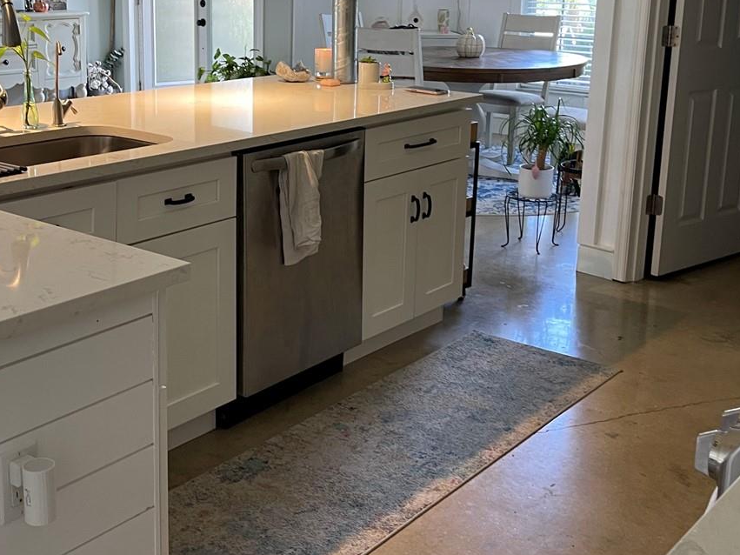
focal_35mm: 47
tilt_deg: -13.0
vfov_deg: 30.7
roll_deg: -1.1
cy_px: 194
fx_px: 1005
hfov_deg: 40.2
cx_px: 284
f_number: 1.6
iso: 100
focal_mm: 5.1
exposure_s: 1/60
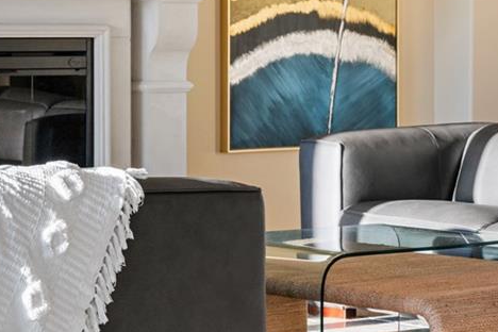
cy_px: 6
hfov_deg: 13.4
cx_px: 395
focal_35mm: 153
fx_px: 2116
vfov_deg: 8.9
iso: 320
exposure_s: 1/10
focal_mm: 70
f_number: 10
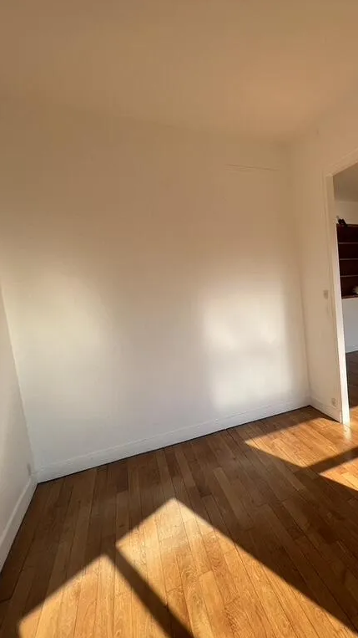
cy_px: 318
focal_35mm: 19
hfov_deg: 49.3
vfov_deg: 89.6
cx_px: 346
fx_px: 321
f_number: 1.8
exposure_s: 1/494
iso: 32
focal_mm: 1.57
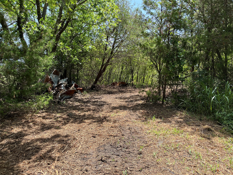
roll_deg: -0.6
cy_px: 88
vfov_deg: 53.1
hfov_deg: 67.3
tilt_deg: -3.2
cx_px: 116
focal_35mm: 26
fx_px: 175
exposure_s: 1/864
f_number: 1.6
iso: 50
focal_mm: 5.1
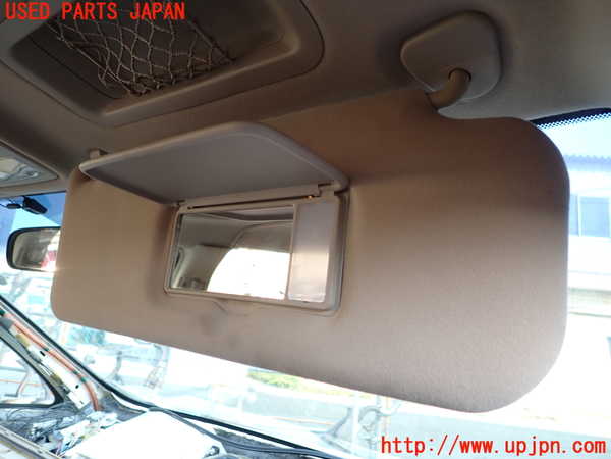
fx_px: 441
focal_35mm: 25
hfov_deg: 69.4
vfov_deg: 54.9
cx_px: 306
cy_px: 230
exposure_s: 1/60
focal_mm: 4.5
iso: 100
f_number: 2
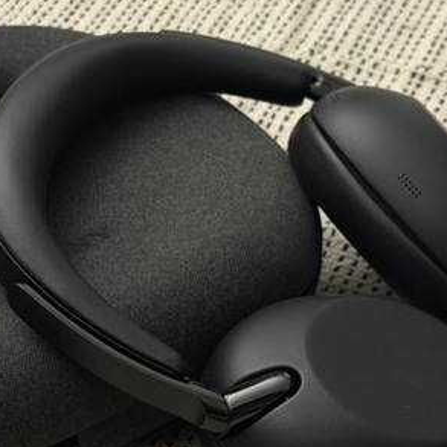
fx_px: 1651
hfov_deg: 15.4
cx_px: 114
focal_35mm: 113
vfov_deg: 15.4
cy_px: 266
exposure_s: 1/24
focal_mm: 6.76
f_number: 1.78
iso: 640
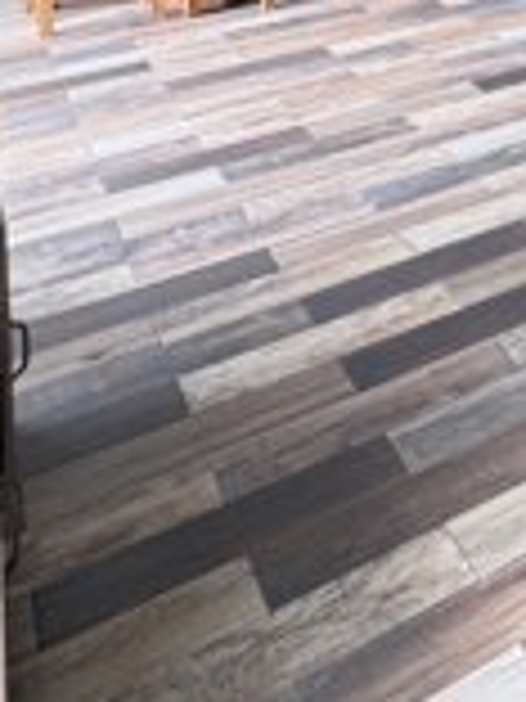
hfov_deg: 18.3
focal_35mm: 57
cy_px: -328
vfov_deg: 25.9
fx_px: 1155
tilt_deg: -0.3
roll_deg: +2.0
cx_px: 1023
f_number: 2.2
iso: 125
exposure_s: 1/99
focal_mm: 2.22
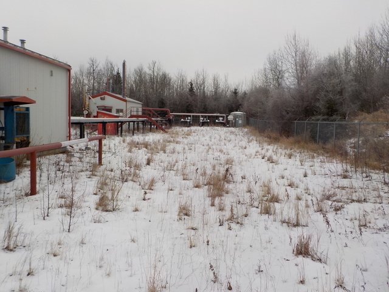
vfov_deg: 46.8
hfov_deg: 60.0
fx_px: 337
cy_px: 146
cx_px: 194
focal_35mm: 30
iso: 125
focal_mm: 4.1
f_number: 3.3
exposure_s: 1/200
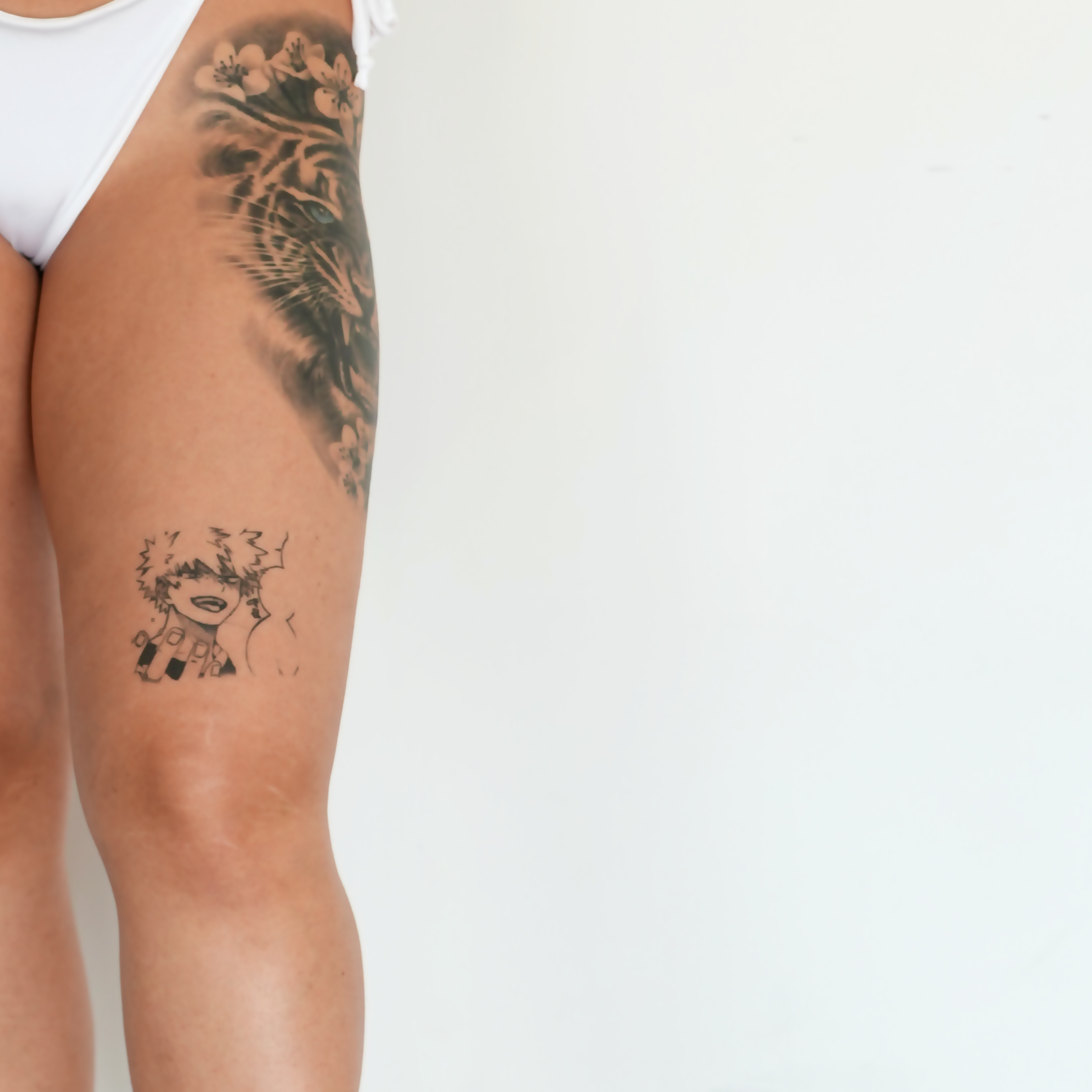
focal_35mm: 131
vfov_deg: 13.3
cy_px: 251
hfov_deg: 13.2
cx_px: 85
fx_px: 4675
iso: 320
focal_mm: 50
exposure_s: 1/50
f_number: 4
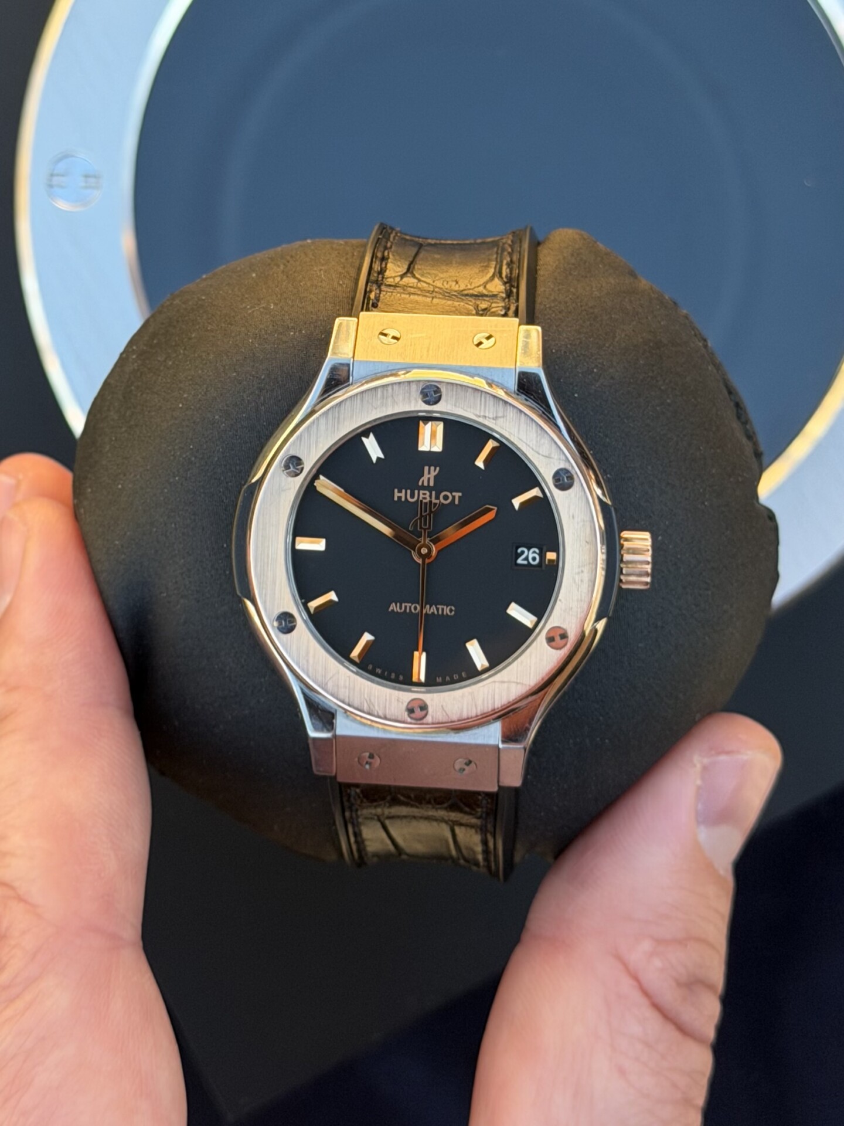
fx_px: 1560
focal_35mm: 48
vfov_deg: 39.7
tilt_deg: -79.1
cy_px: 563
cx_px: 422
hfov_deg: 30.3
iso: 80
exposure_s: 1/272
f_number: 1.78
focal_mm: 6.76
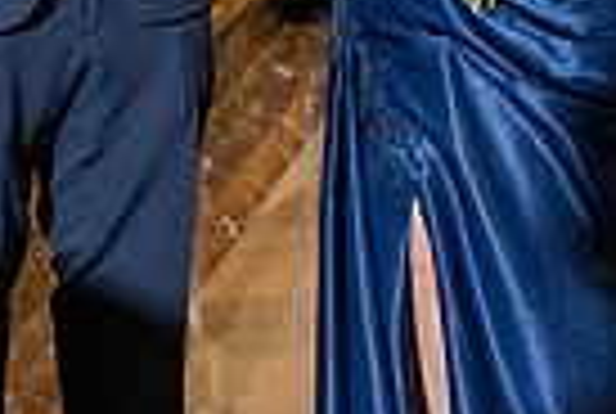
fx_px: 5076
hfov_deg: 6.9
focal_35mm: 296
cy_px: -317
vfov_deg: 4.6
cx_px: 652
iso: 2000
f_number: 4.5
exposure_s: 1/200
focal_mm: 70
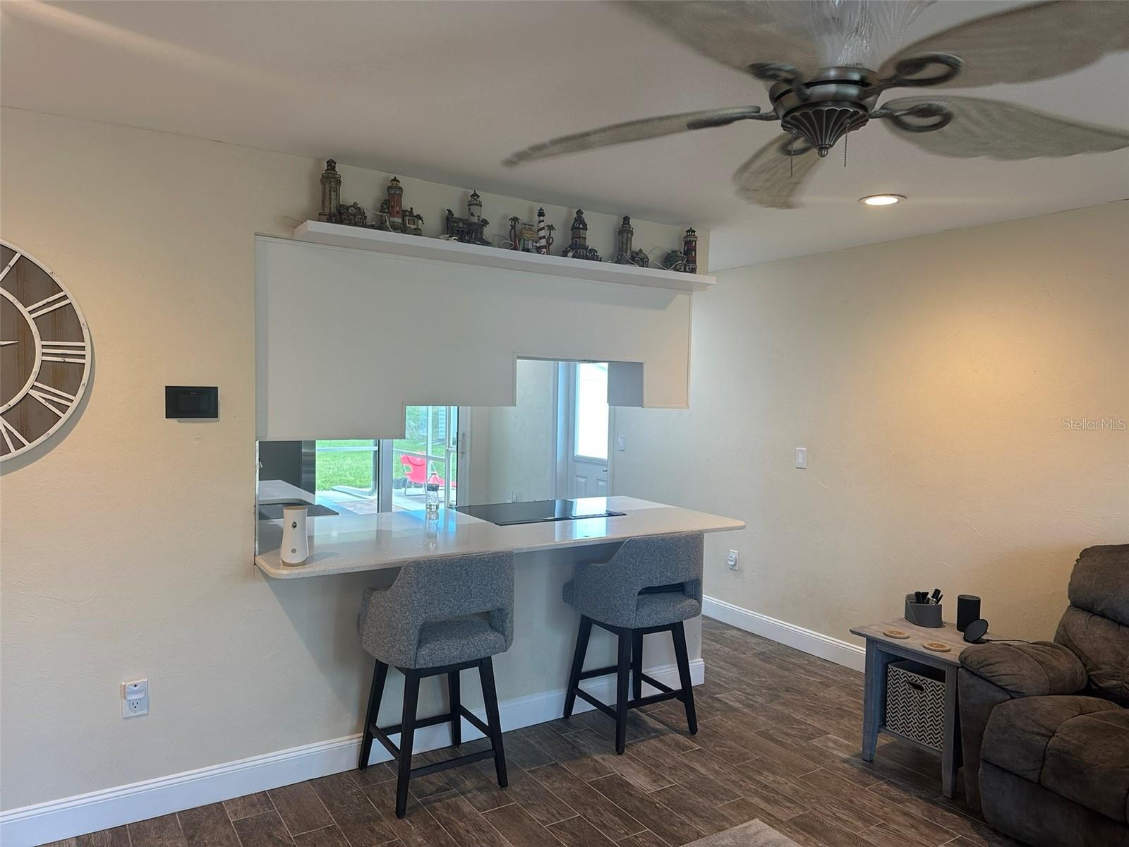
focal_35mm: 24
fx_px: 783
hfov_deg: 71.6
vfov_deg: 56.8
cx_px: 564
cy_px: 424
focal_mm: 6.86
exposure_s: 1/120
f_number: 1.78
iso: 125
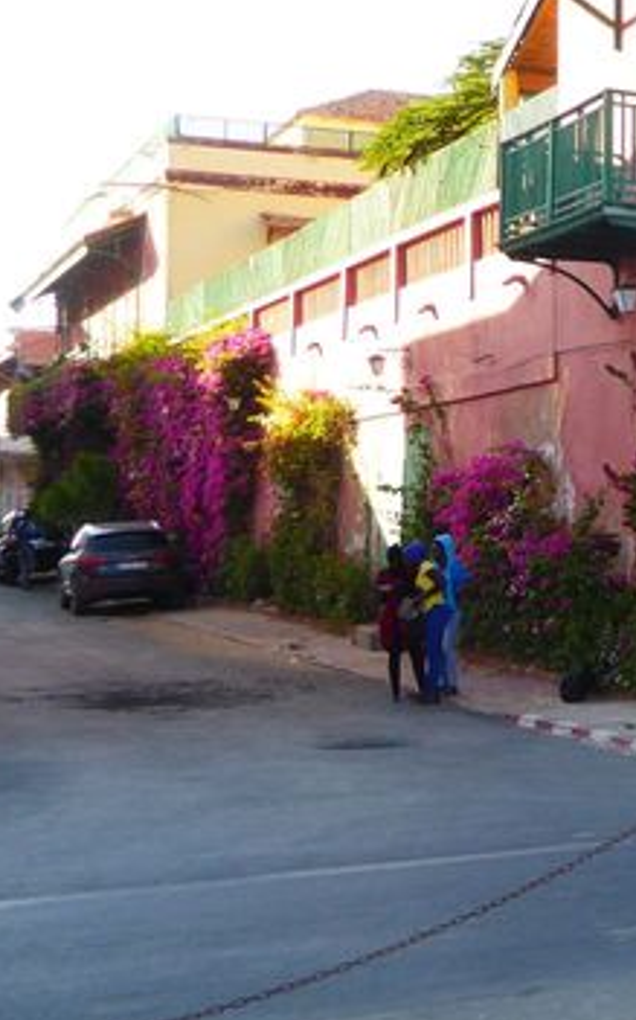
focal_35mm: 75
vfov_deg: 27.5
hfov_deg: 15.6
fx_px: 2083
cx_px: 1037
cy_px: 424
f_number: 3.5
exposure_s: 1/160
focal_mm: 5.4
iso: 80
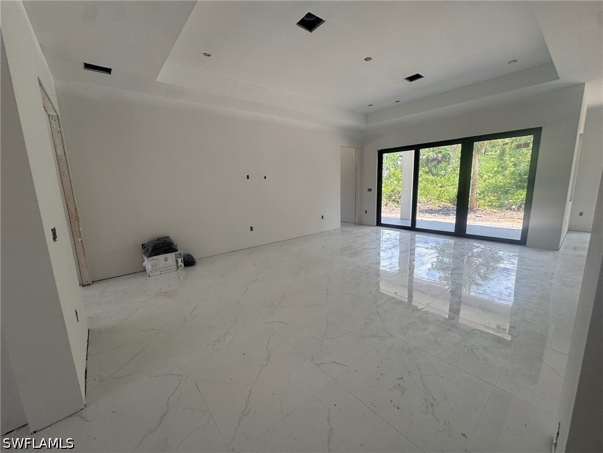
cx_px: 302
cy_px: 226
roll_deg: +2.6
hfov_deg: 102.1
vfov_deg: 85.7
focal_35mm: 14
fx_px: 244
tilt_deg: -8.9
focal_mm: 2.22
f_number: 2.2
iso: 50
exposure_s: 1/99
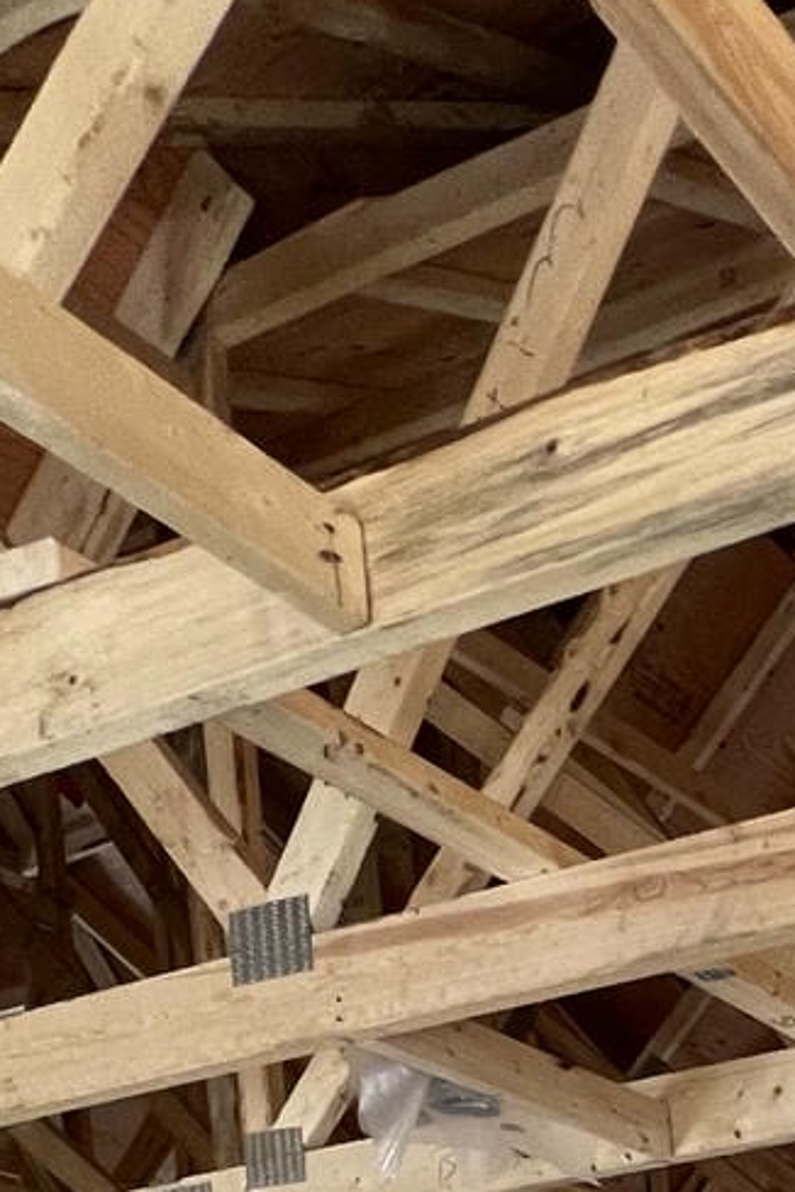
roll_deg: +2.6
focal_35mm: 47
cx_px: 1352
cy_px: 1787
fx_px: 1557
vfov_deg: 28.0
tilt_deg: -2.2
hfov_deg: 21.3
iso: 125
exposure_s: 1/99
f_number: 1.8
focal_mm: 1.57
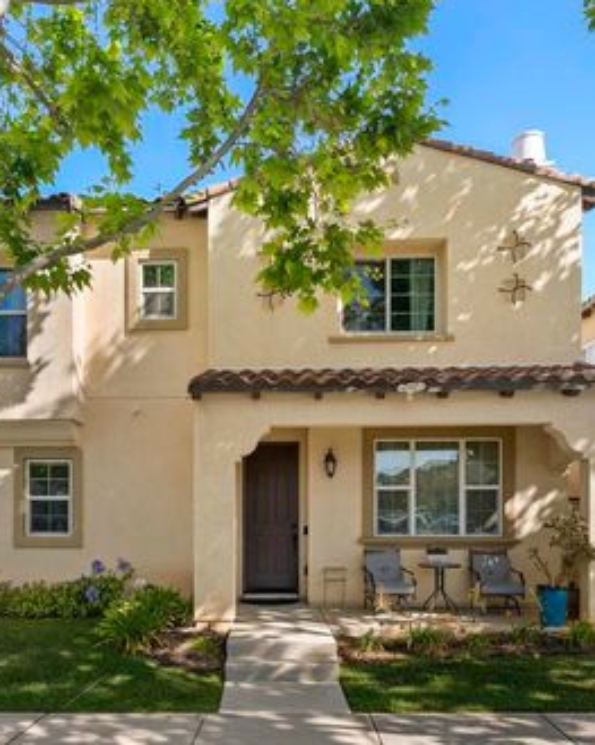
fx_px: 661
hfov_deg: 48.4
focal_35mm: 30
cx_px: 262
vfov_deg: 58.8
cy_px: 371
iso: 500
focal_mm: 21
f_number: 8
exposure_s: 1/200
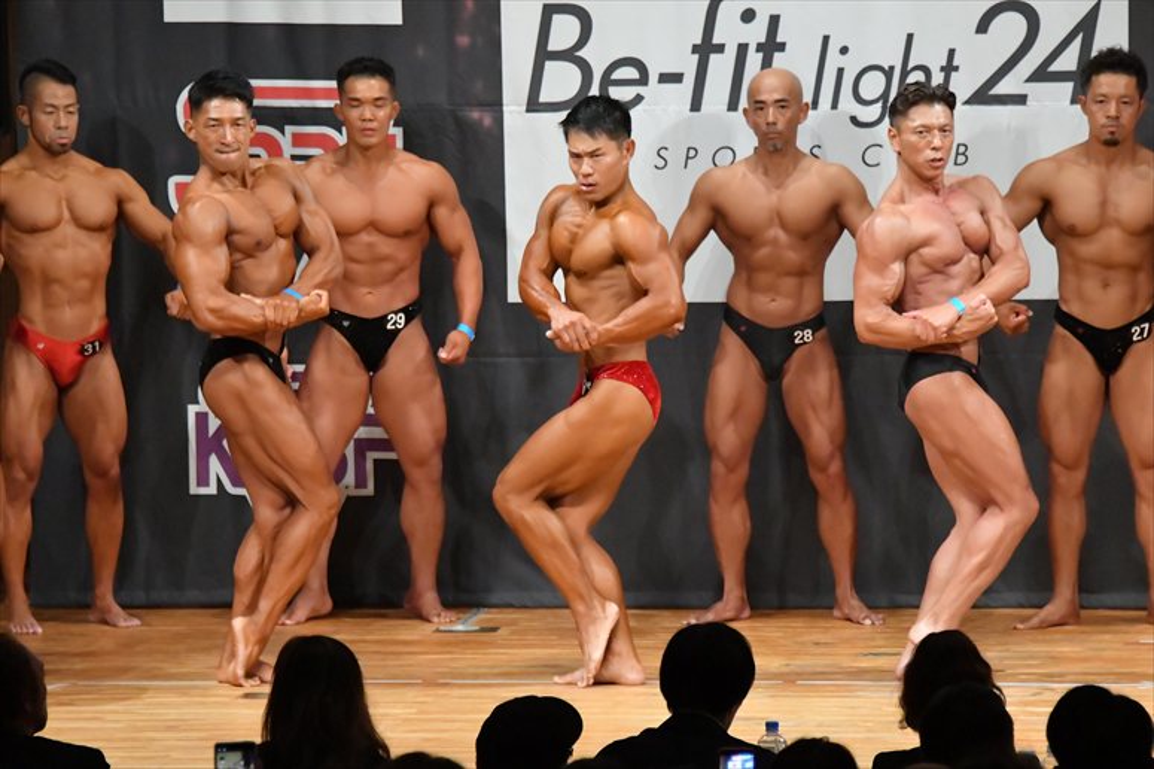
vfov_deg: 5.1
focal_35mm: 270
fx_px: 8651
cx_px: 577
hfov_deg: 7.6
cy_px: 384
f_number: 5.6
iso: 11400
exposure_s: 1/400
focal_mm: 180
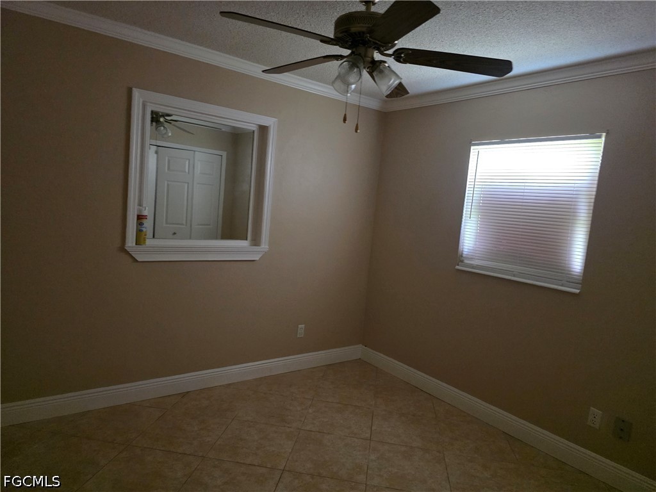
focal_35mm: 23
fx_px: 436
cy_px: 246
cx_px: 328
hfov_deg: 73.9
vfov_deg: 58.9
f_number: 1.7
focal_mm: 6.3
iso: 1250
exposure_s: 1/60
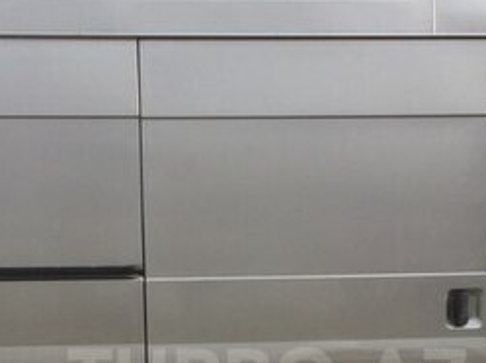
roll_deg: +2.0
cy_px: 378
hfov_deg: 25.4
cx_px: 267
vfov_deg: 18.5
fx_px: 1079
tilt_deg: -11.2
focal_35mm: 77
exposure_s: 1/1140
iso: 32
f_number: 2.2
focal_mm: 4.15
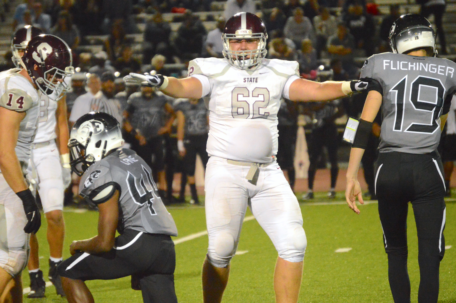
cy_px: 152
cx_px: 228
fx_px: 3797
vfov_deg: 4.6
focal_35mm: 300
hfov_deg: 6.9
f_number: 5.6
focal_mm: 200
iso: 6400
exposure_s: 1/500
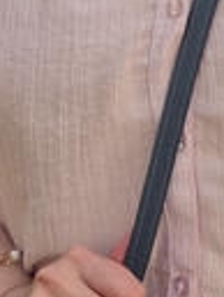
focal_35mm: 135
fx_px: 1163
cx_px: 229
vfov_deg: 14.0
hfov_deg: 10.9
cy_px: -90
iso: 25
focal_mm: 5.4
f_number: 1.8
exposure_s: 1/1312
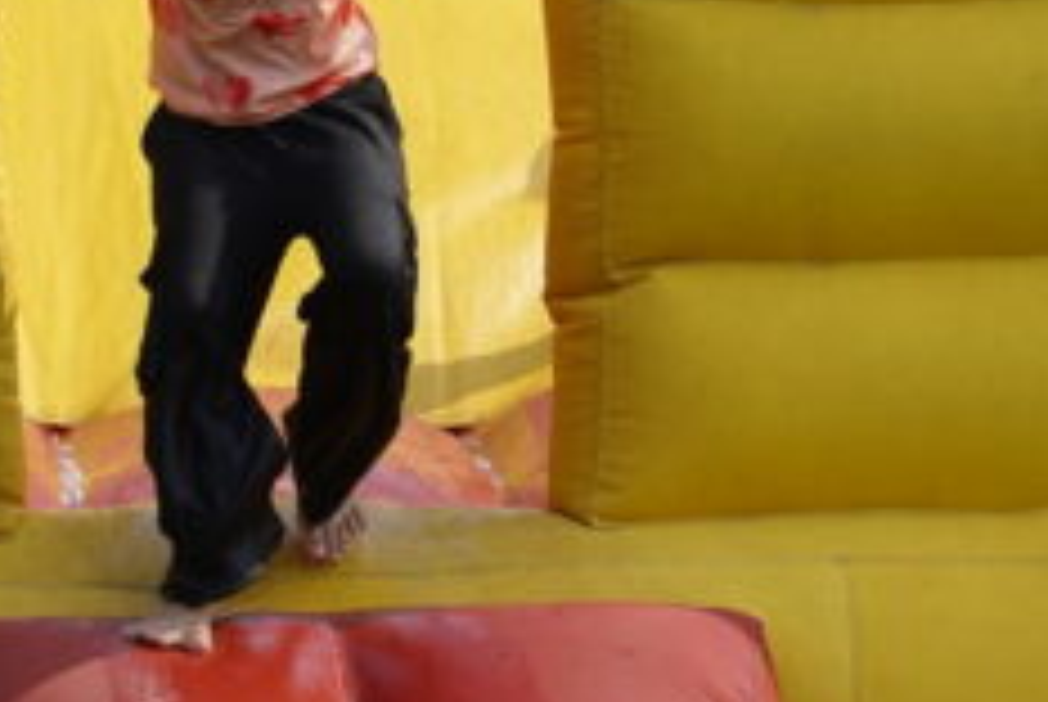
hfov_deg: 5.5
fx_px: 10872
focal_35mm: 373
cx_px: 346
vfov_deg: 3.7
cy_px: -223
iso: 250
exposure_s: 1/640
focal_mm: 85
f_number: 8
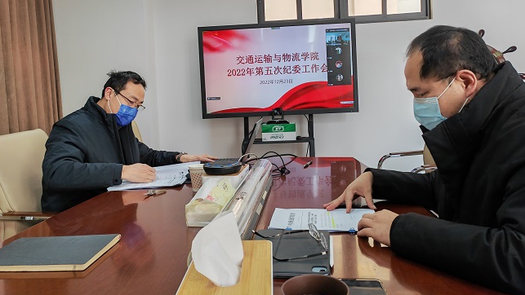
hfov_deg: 64.3
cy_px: 109
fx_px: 418
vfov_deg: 38.7
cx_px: 260
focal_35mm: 30
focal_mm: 5.52
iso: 321
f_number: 1.9
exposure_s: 1/64.4
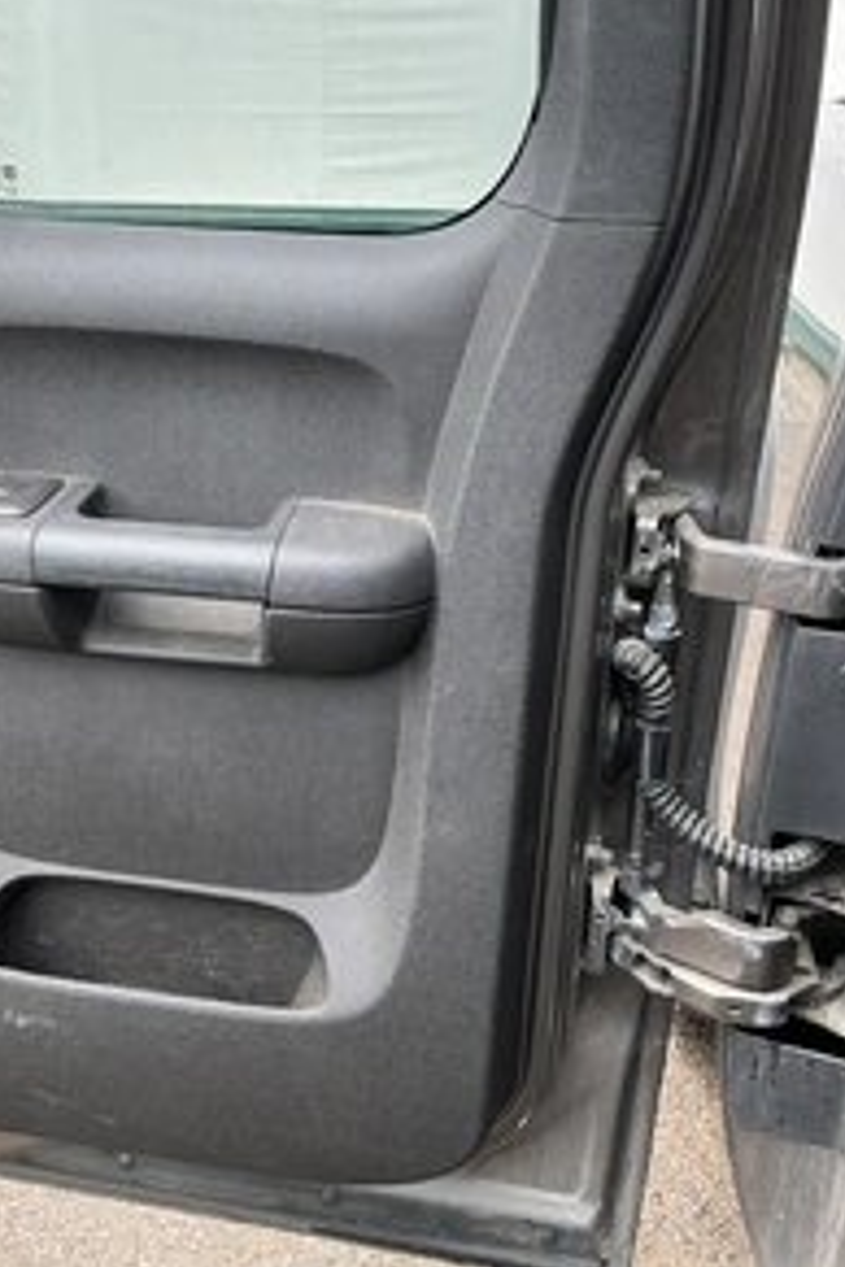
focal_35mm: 40
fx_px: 1408
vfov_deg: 48.5
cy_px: 618
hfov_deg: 33.3
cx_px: 357
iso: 20
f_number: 1.8
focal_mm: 3
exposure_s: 1/238
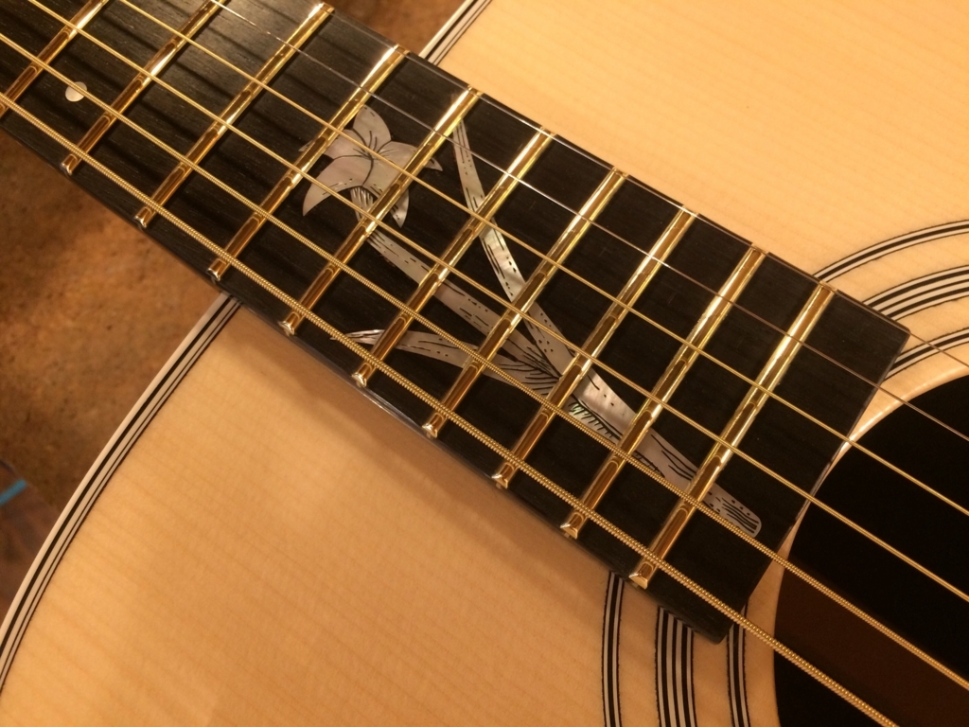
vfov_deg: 48.2
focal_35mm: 29
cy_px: 364
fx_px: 812
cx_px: 484
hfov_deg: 61.7
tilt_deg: -72.6
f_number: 2.2
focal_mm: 4.15
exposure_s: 1/33
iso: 200
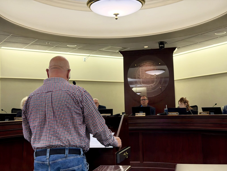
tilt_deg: +4.3
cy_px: 86
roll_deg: +2.1
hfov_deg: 39.7
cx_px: 114
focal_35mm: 48
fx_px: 315
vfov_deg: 30.3
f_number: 1.78
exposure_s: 1/120
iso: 200
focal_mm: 6.76
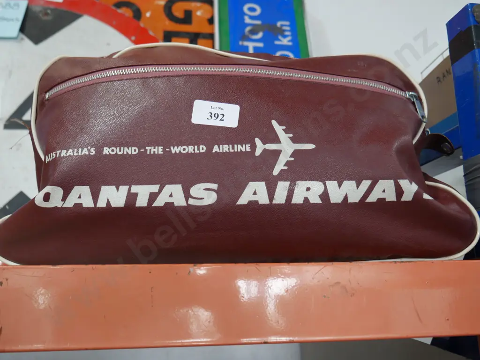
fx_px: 444
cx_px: 240
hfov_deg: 56.8
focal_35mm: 32
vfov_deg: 44.2
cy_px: 180
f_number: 3.6
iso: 640
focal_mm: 16
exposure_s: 1/60
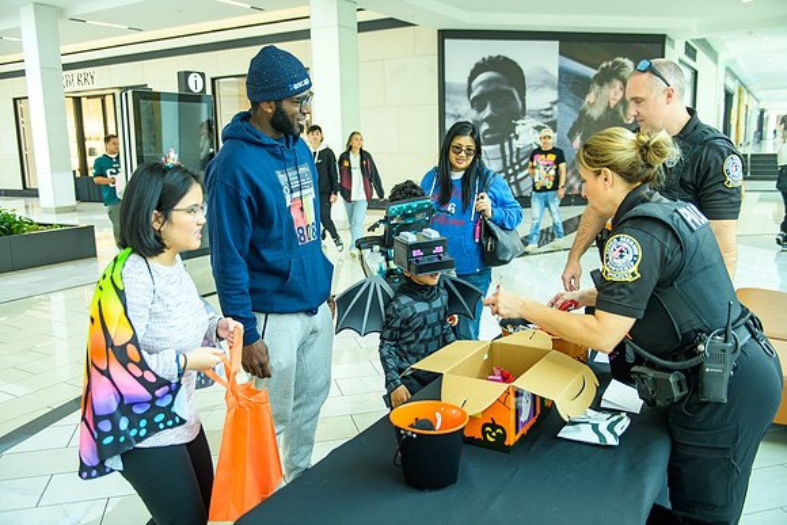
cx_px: 394
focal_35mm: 31
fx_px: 678
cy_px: 262
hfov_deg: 60.3
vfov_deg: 42.3
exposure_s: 1/200
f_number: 2.8
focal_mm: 31
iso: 400
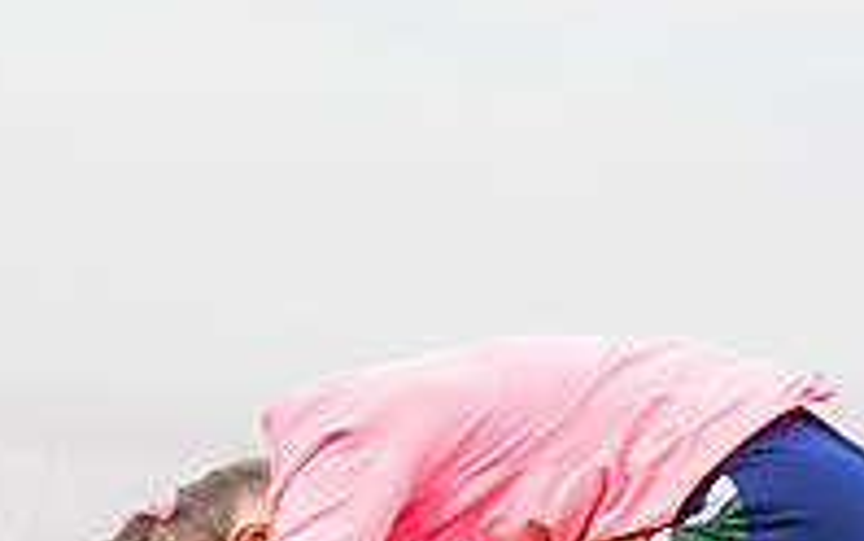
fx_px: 16186
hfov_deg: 3.1
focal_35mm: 687
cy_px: 636
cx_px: 447
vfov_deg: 1.9
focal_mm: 139
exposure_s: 1/1000
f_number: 2.8
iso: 800
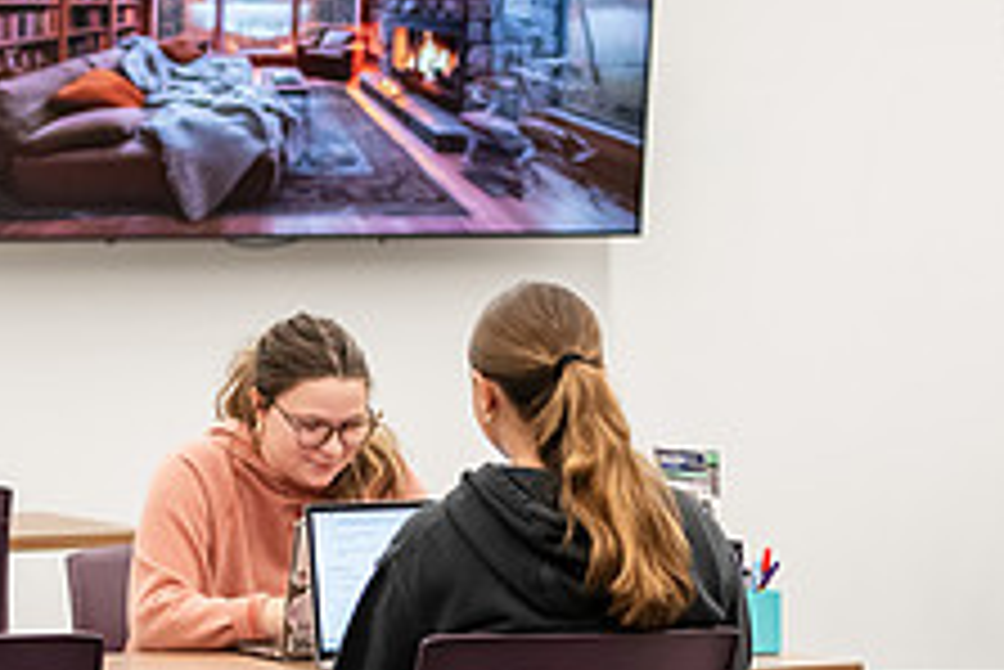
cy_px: 569
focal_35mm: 182
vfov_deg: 7.5
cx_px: 428
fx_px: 5079
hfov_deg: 11.3
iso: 1250
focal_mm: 70
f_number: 3.2
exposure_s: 1/200
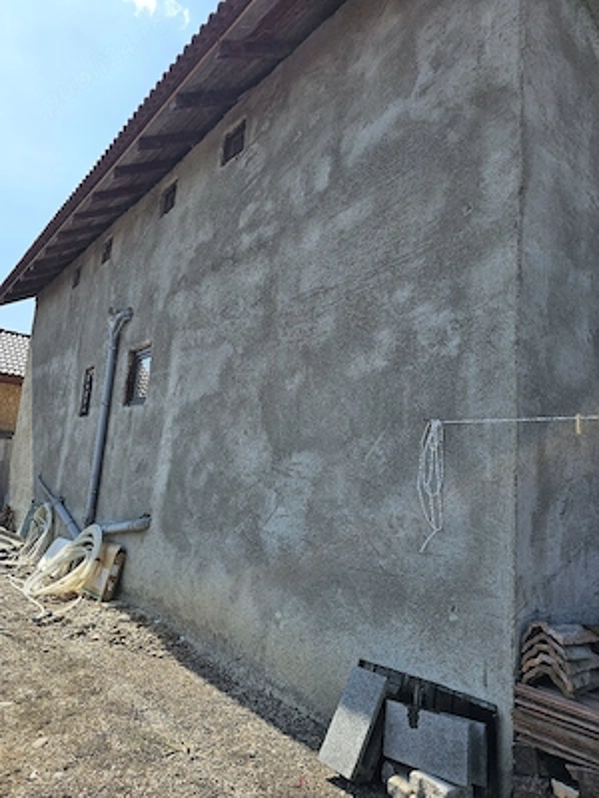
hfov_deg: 58.9
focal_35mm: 23
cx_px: 300
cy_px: 399
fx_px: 531
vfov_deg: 73.9
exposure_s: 1/714
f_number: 1.7
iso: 10
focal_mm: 6.3
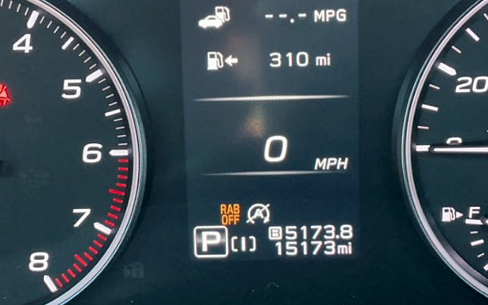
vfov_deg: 22.7
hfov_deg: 35.7
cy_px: 160
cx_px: 255
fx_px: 758
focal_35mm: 57
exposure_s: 1/60
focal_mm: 3
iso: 200
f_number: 1.8
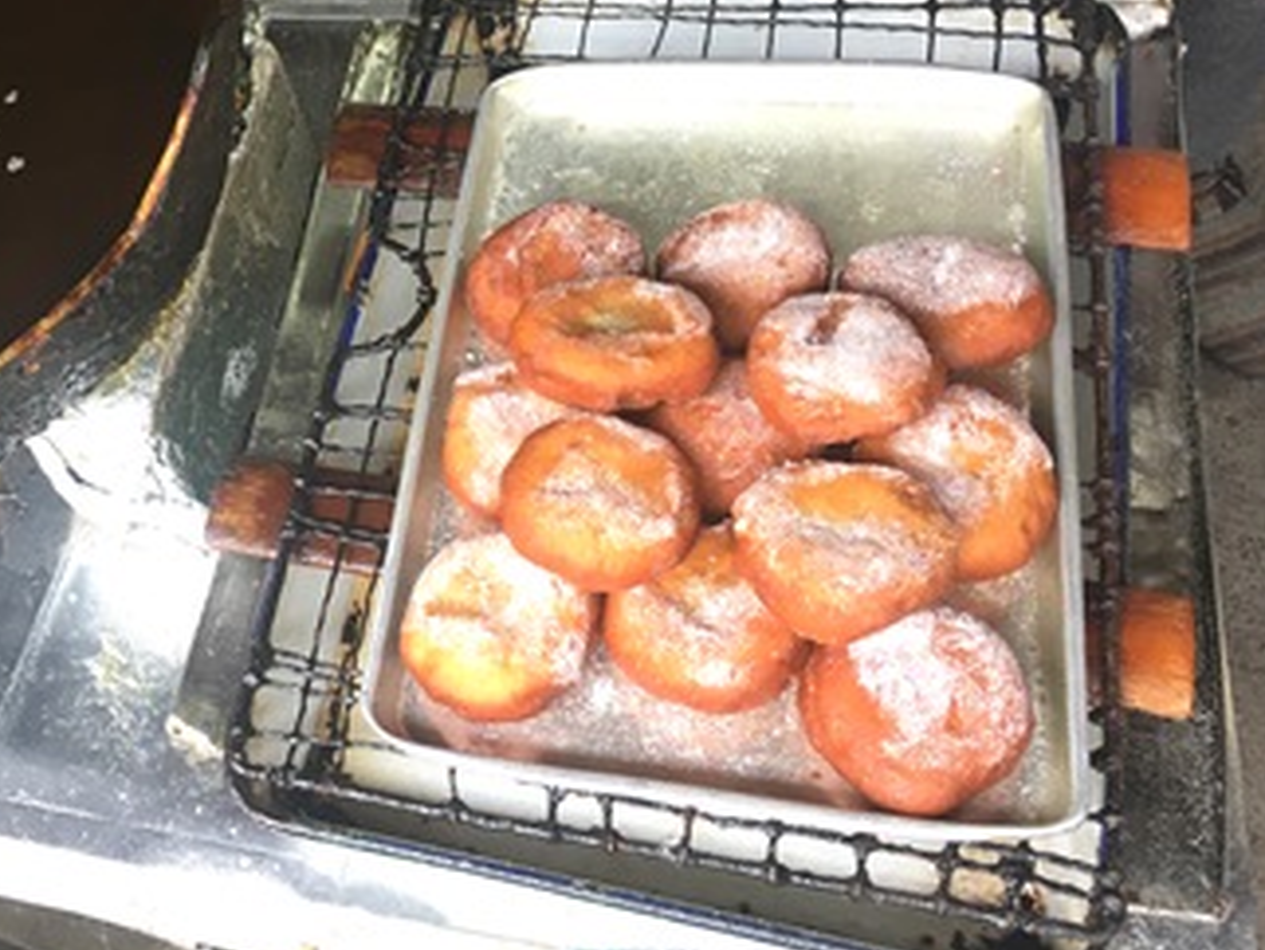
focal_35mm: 45
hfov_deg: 40.6
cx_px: 291
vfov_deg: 31.6
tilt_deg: -52.2
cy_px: 230
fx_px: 1646
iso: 25
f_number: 2.2
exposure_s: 1/30
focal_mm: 4.15
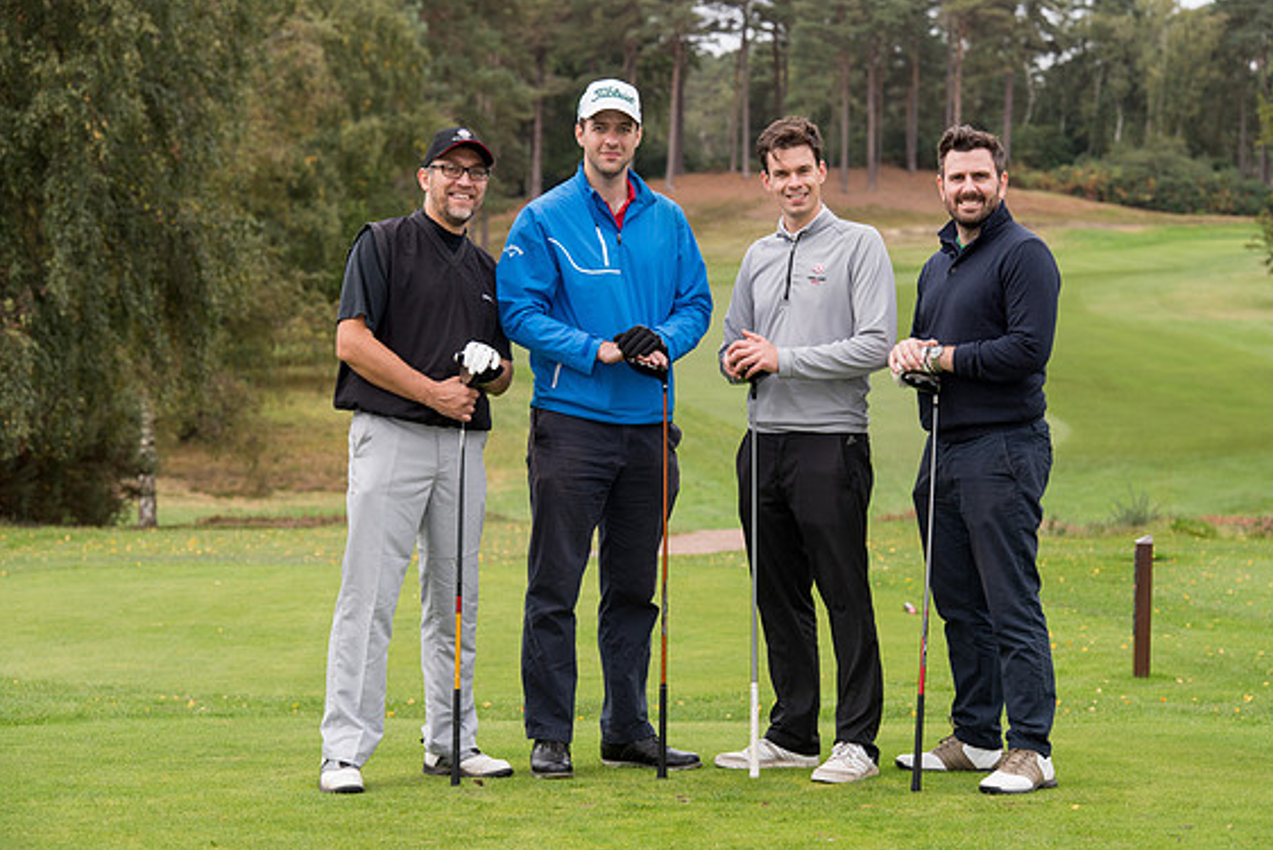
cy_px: 427
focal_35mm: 126
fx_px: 4456
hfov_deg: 16.3
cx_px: 652
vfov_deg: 10.9
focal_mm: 122
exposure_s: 1/250
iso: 640
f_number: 7.1
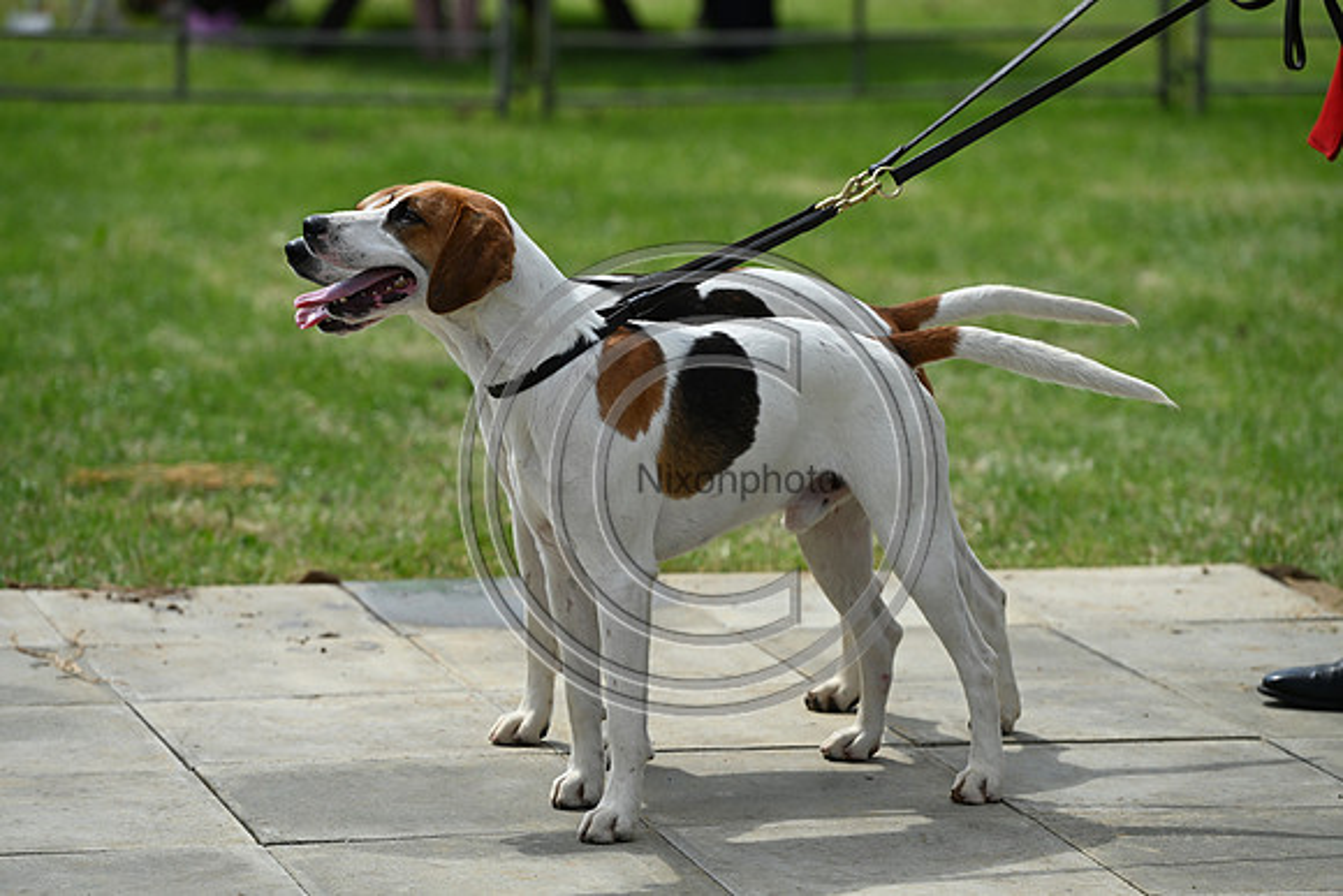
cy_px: 448
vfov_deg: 8.1
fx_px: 6343
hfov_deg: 12.1
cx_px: 672
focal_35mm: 170
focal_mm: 170
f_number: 4.5
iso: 180
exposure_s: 1/1250
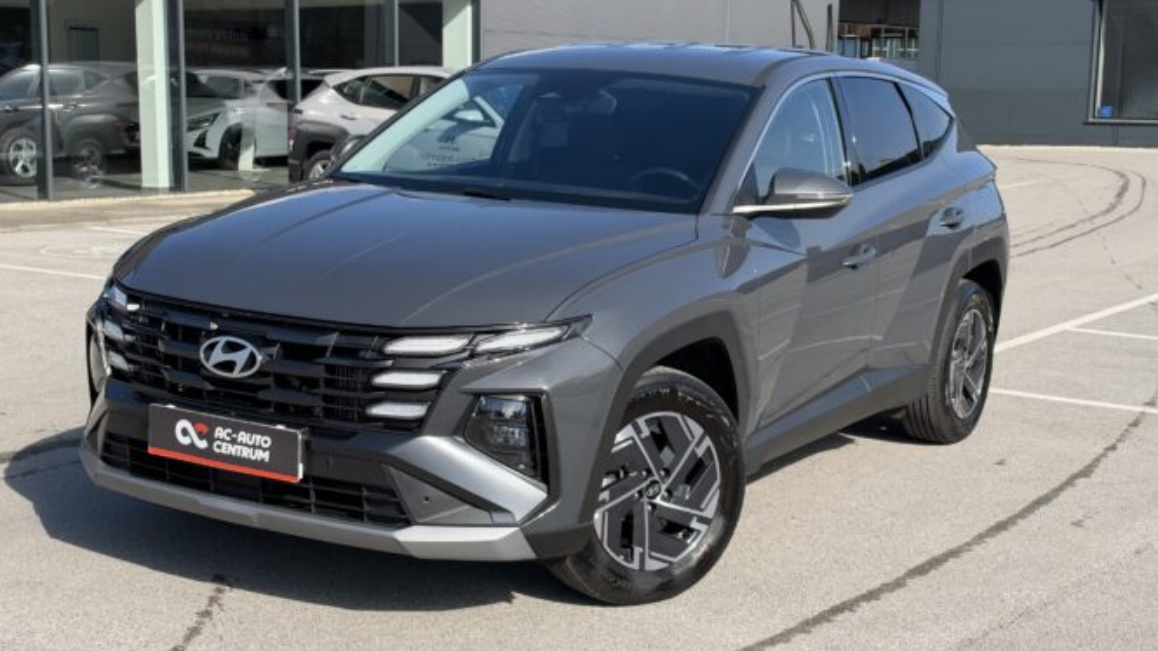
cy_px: 345
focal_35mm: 53
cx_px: 575
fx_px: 1627
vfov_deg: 22.6
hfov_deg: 39.2
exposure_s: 1/2611
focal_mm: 6.93
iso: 64
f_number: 1.8
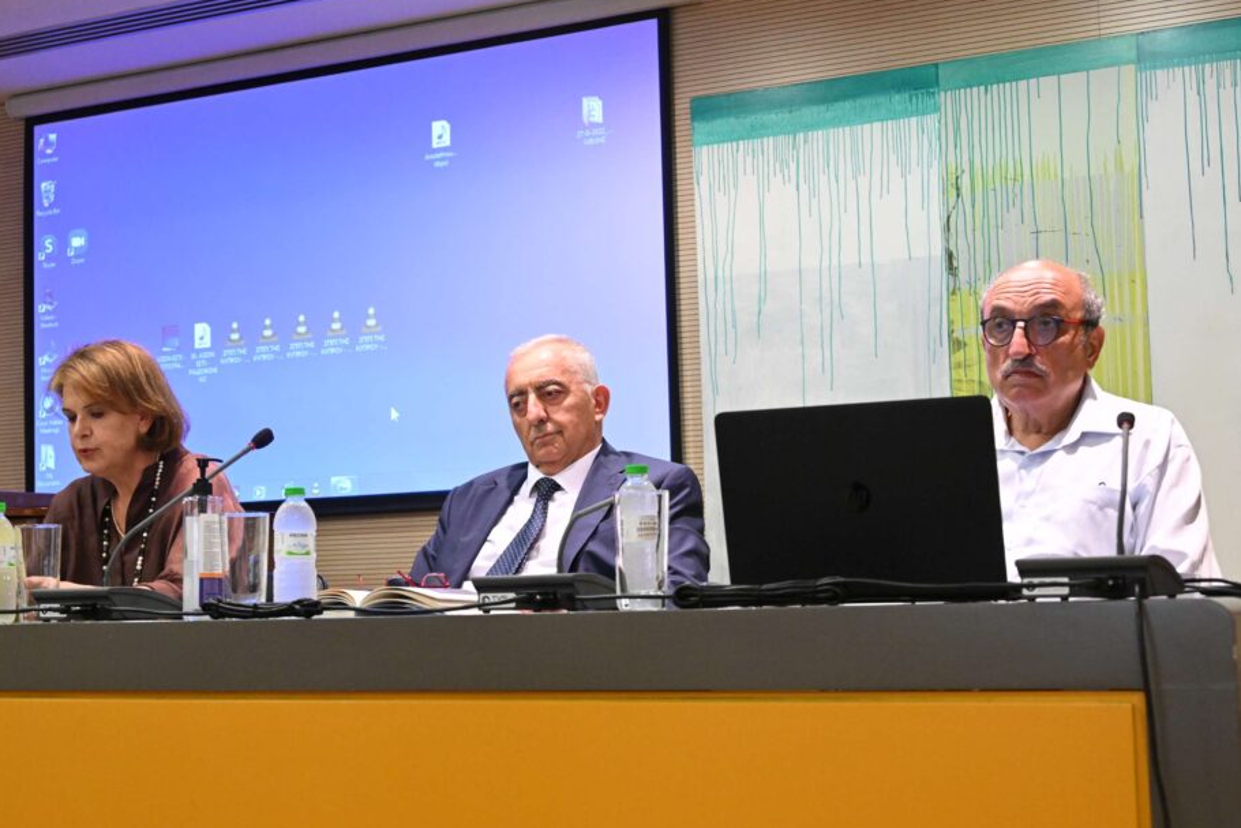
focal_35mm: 54
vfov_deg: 25.1
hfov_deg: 36.9
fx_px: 1862
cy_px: 449
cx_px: 605
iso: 7200
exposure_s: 1/200
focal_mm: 48
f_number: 5.6
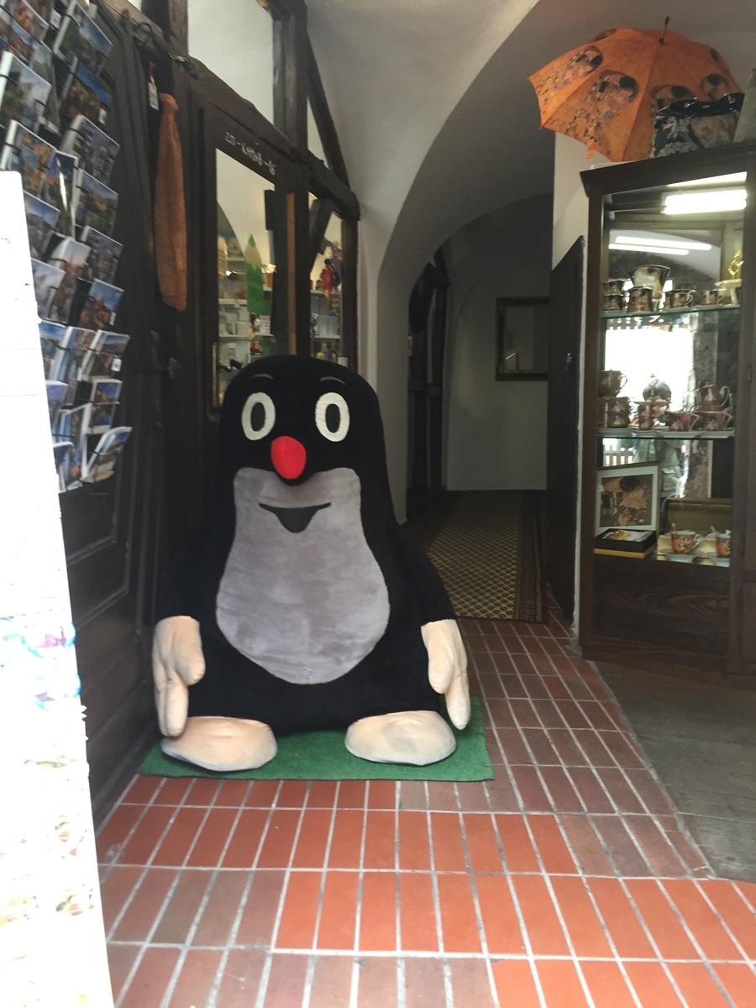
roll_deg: +0.9
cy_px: 504
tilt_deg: -6.0
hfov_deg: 48.2
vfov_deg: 61.7
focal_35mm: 29
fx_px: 844
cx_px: 378
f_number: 2.2
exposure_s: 1/33
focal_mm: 4.15
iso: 125
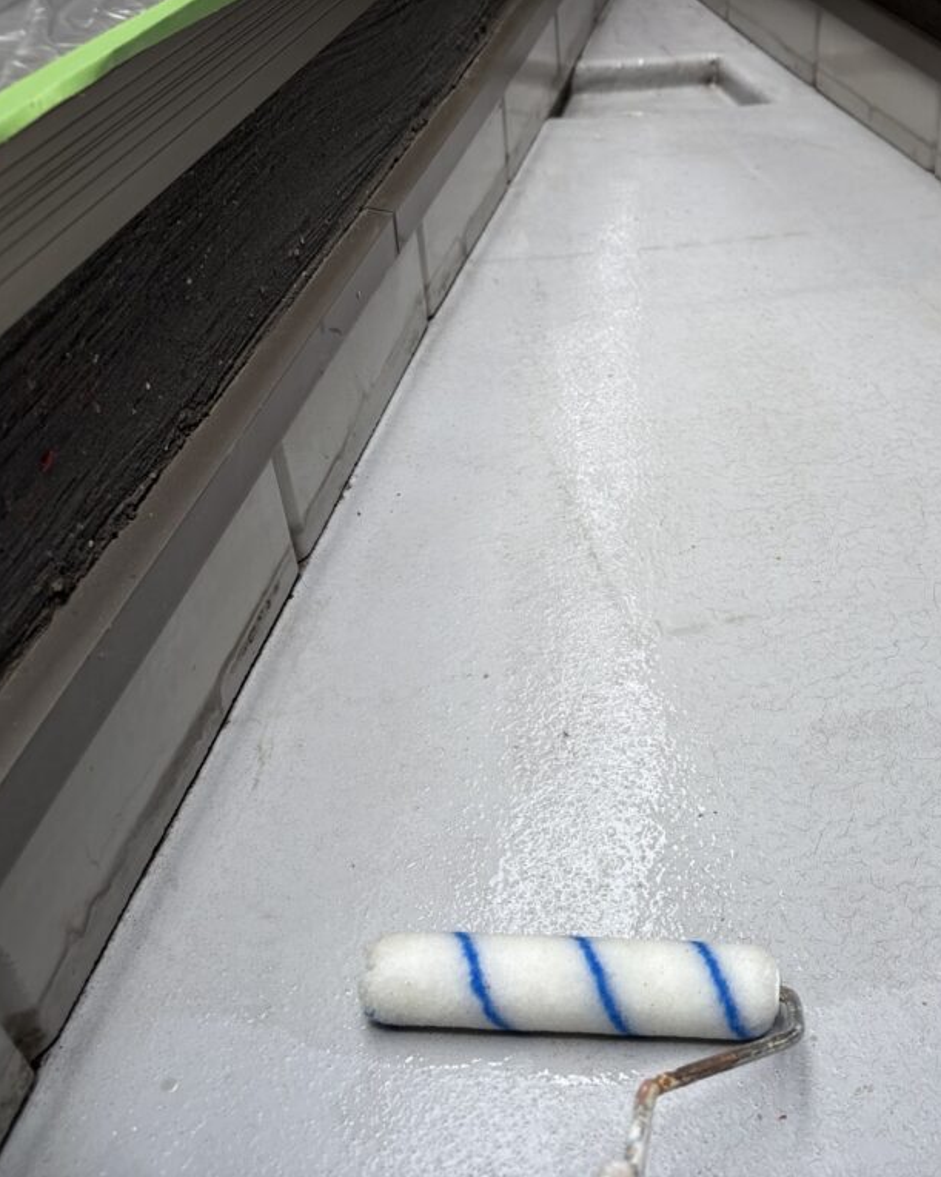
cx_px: 750
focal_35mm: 34
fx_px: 1184
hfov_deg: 41.5
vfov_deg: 52.8
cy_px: 587
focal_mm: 5.96
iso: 50
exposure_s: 1/973
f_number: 1.6
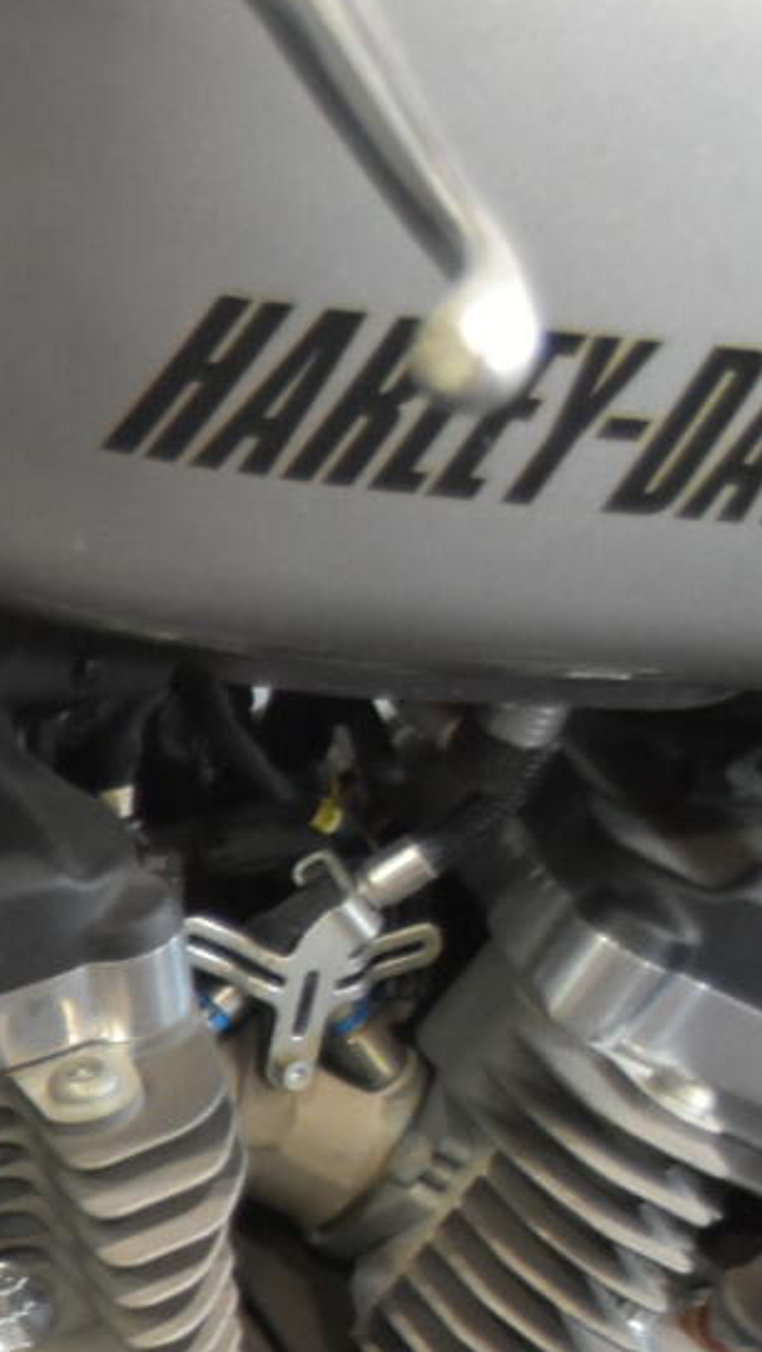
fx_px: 5382
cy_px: 1641
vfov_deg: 13.9
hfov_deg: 7.1
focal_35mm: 150
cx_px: -1678
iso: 1600
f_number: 4.2
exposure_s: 1/20
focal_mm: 26
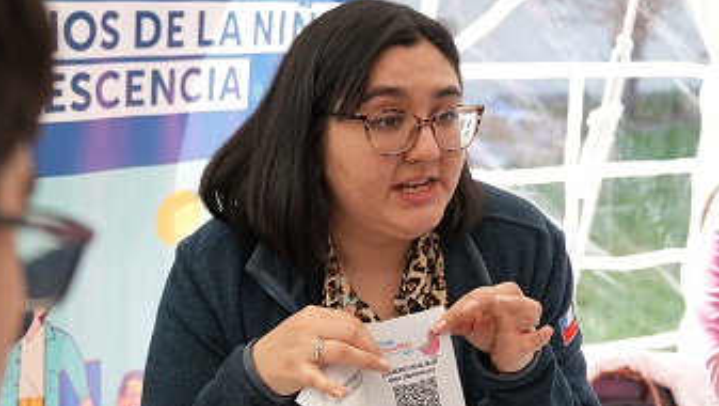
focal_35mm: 61
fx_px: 1164
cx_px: 308
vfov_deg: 19.2
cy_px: 408
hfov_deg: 34.3
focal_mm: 28
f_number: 2.8
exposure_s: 1/160
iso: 100
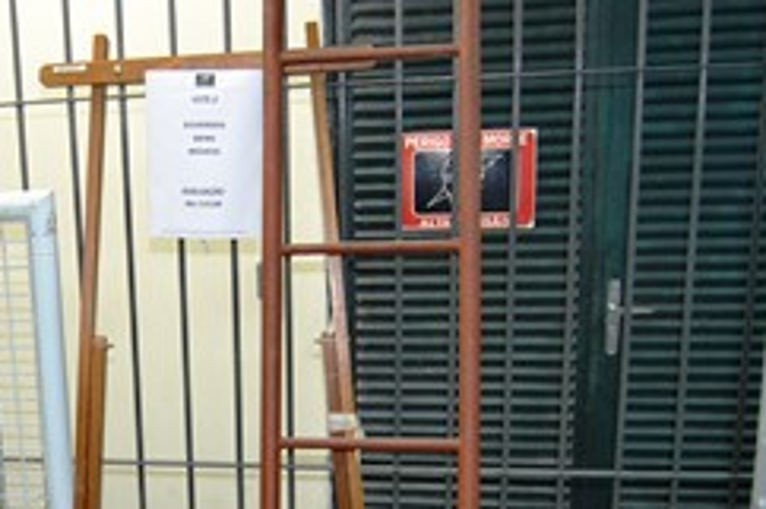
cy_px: 419
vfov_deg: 26.4
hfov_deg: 37.9
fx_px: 1063
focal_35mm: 50
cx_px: 130
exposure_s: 1/60
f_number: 3.5
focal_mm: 18
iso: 1100
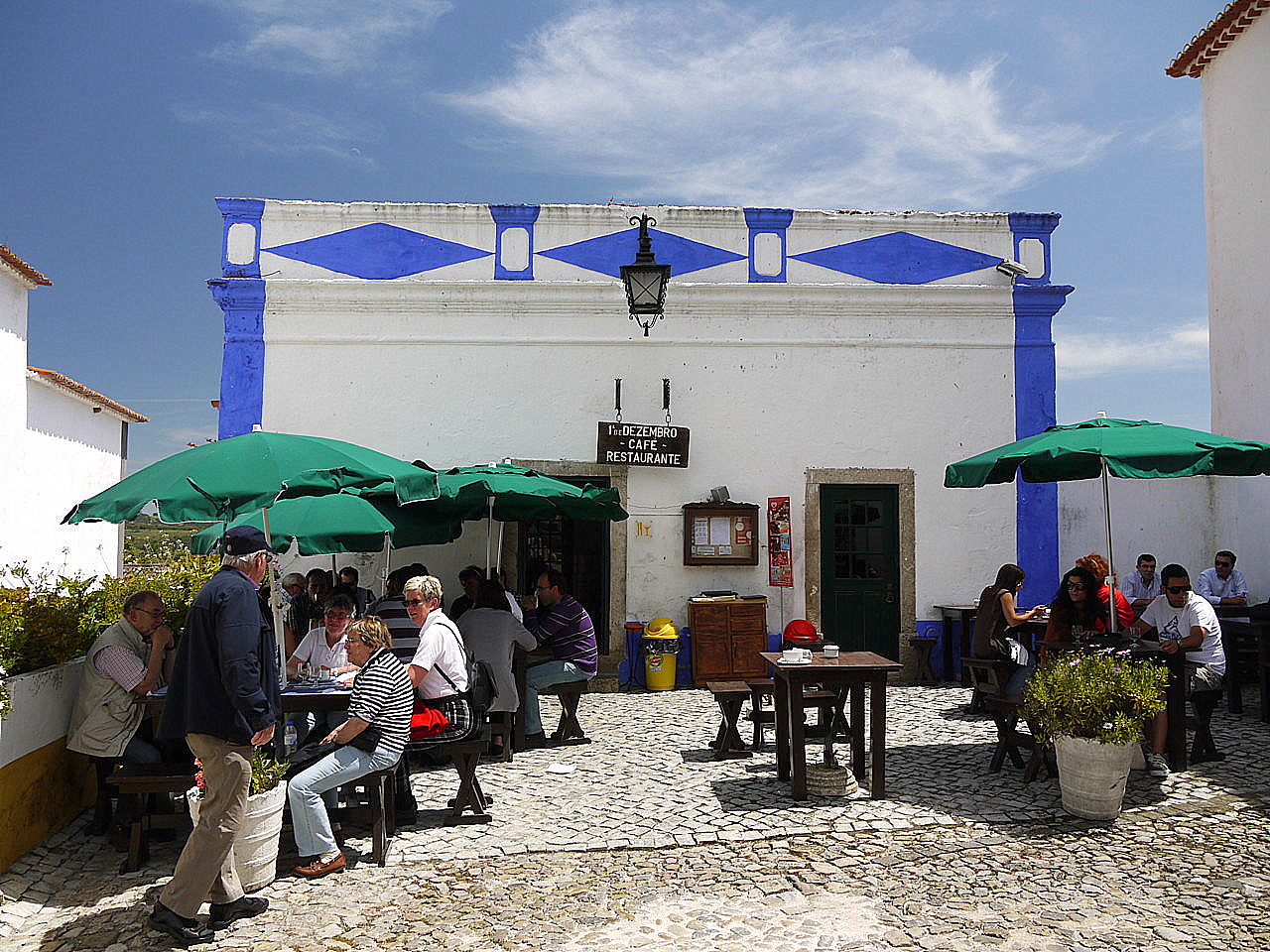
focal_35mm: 28
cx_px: 635
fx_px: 1027
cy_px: 476
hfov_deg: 63.4
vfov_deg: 49.7
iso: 100
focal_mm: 14
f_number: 6.3
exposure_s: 1/250
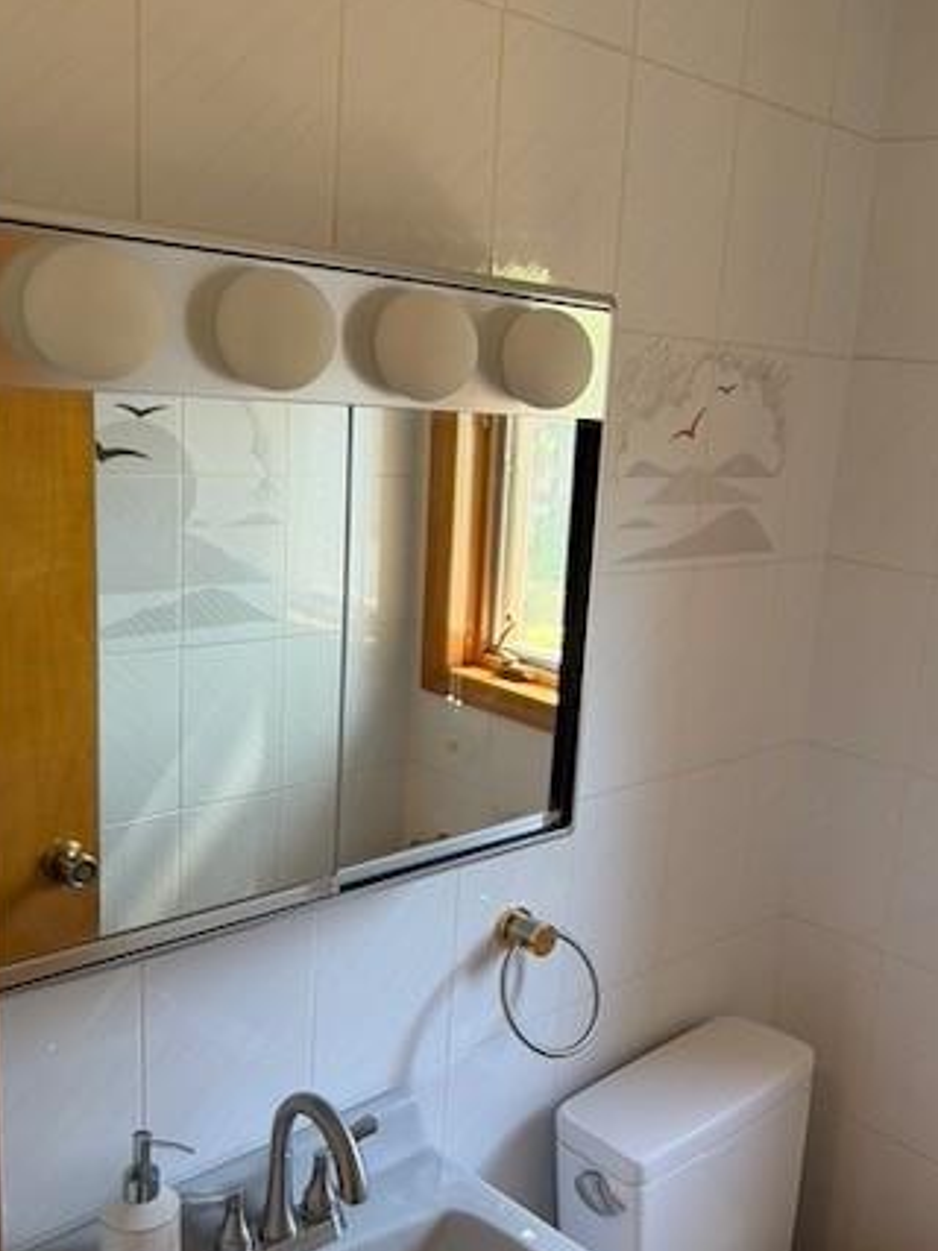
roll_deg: -5.2
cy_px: 688
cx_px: 668
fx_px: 1301
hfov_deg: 38.9
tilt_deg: -13.9
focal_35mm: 36
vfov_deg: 51.3
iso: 160
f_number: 1.78
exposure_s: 1/60
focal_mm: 6.76
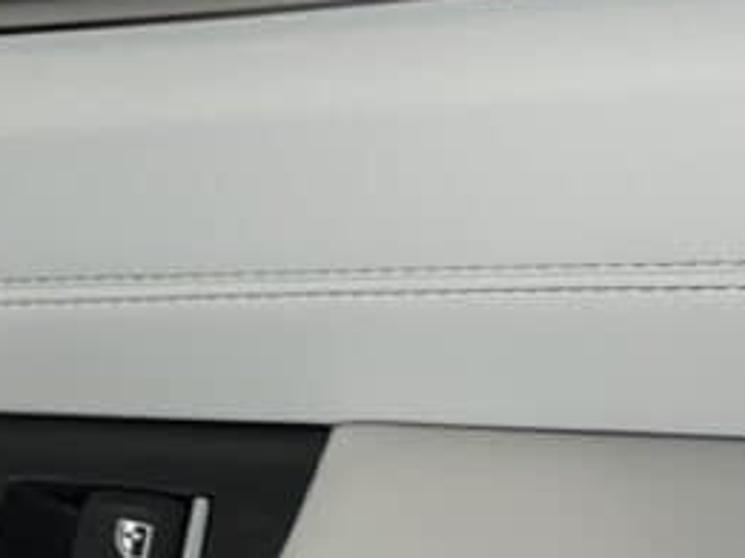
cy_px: 322
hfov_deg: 17.4
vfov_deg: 13.5
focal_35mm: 110
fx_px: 2367
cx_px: -20
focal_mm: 4.25
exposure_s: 1/50
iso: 64
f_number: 1.8
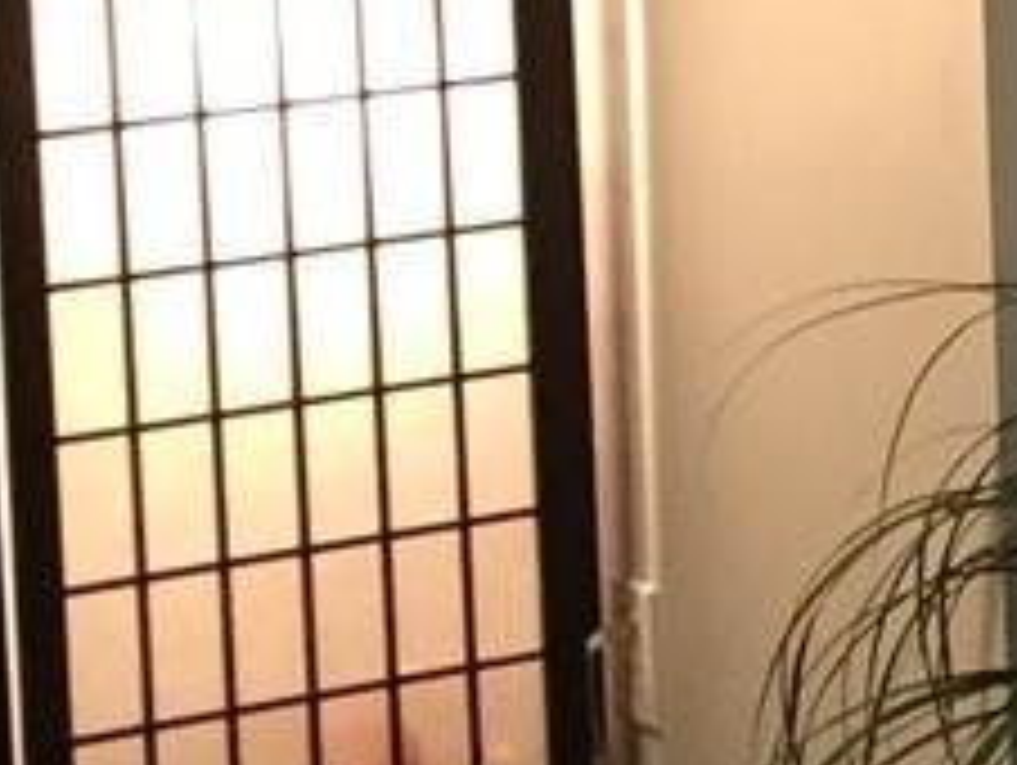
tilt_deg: -6.9
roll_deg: -0.7
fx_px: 6029
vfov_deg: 7.2
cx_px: 2992
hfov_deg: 8.3
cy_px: -86
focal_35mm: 205
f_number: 2.2
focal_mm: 4.15
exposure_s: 1/30
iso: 125
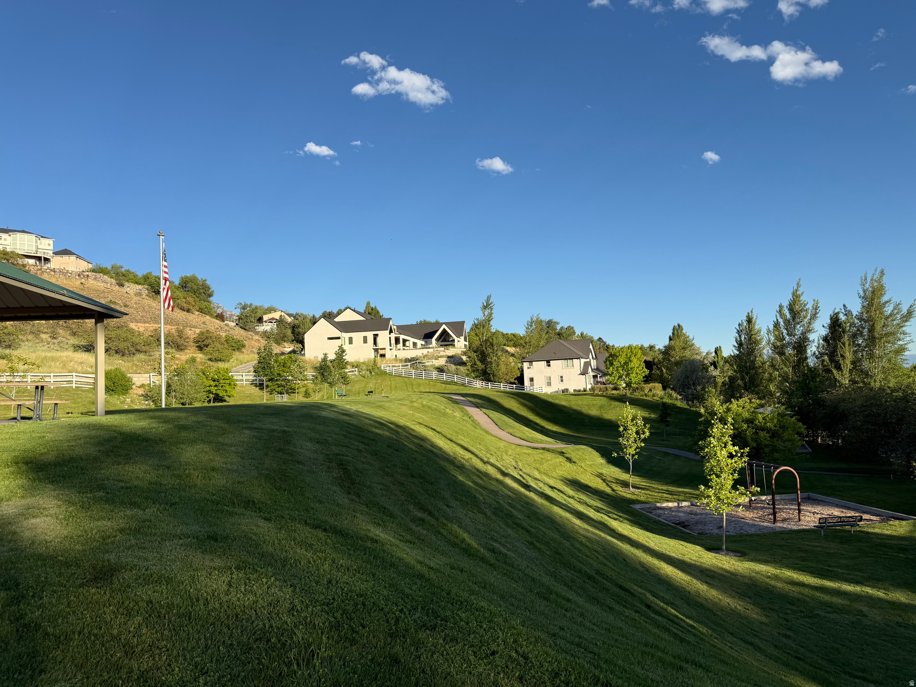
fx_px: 635
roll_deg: +2.8
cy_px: 344
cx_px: 458
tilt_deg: +4.7
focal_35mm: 24
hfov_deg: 71.6
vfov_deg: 56.8
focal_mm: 6.76
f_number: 1.78
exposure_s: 1/3425
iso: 80
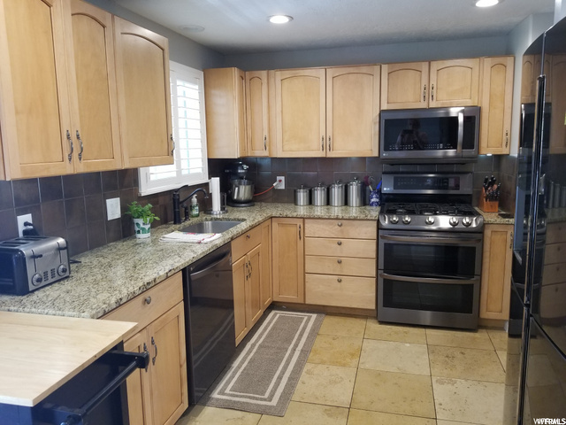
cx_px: 283
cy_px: 212
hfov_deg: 67.3
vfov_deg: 53.1
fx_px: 425
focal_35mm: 26
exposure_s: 1/30
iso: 160
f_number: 1.7
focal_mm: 4.3
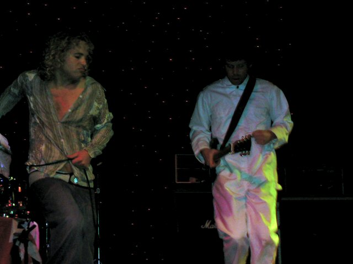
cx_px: 176
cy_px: 132
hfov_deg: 20.0
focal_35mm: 98
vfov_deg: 15.1
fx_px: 999
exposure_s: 1/59.9
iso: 200
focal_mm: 14.9
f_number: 4.6
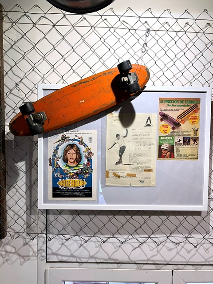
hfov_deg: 49.7
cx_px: 106
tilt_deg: -3.2
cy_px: 142
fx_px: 230
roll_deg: +0.8
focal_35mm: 28
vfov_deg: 63.4
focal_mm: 3.99
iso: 50
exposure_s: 1/50
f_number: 1.8
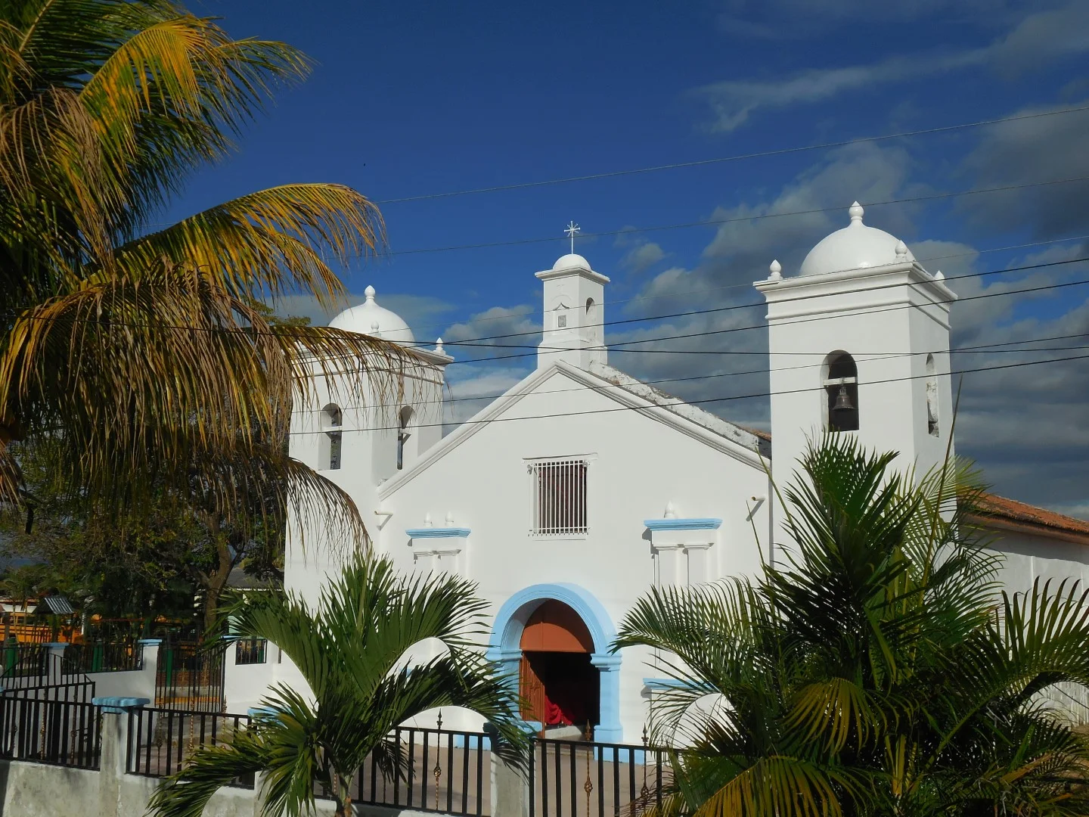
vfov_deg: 36.8
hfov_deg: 47.9
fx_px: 1227
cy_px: 408
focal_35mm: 39
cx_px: 544
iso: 125
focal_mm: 6.9
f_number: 12.7
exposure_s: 1/400
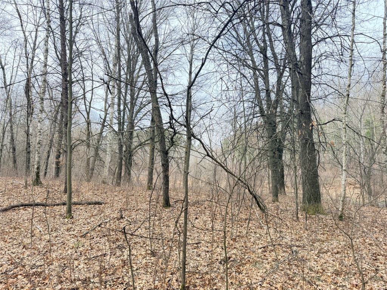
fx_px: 268
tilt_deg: +4.4
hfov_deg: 71.6
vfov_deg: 56.8
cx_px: 194
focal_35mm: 24
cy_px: 145
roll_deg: +1.7
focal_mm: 6.76
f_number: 1.78
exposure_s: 1/627
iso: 100
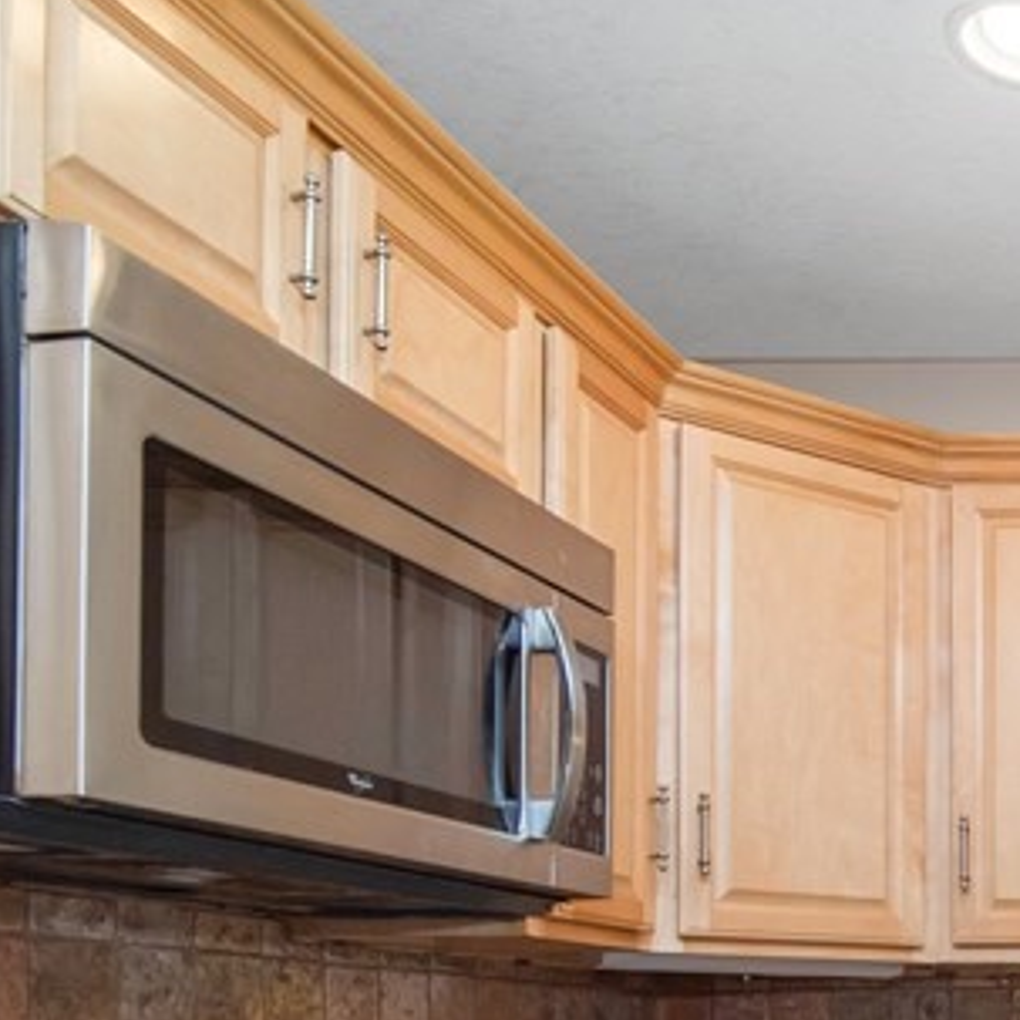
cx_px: 1437
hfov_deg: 27.9
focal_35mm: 46
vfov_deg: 33.2
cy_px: 1054
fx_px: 1534
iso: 400
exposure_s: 1/200
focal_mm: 16
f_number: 7.1
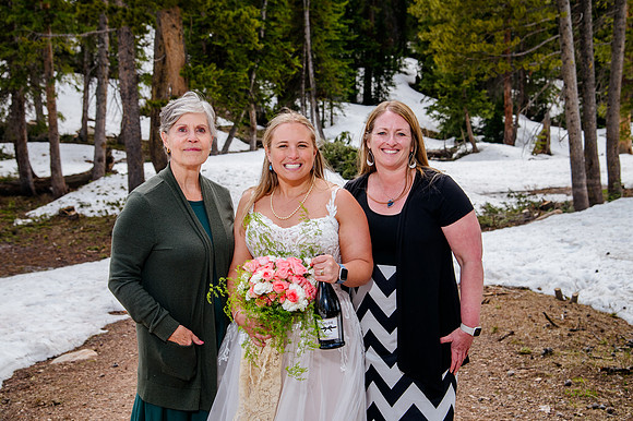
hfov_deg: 37.3
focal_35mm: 53
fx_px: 939
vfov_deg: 25.3
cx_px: 325
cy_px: 205
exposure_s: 1/200
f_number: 6.3
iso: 400
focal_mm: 52
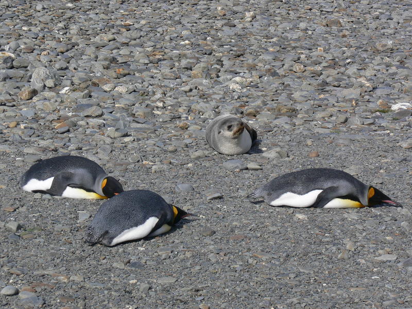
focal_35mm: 116
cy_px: 154
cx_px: 206
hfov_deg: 17.0
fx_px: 1381
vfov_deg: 12.8
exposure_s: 1/320
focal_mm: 19.2
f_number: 5.6
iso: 80
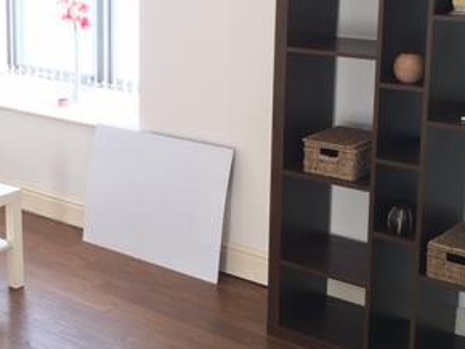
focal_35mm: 64
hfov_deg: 29.3
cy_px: 77
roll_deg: -0.2
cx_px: 69
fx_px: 860
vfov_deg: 22.7
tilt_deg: -10.2
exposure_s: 1/33
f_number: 2.2
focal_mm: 4.15
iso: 25
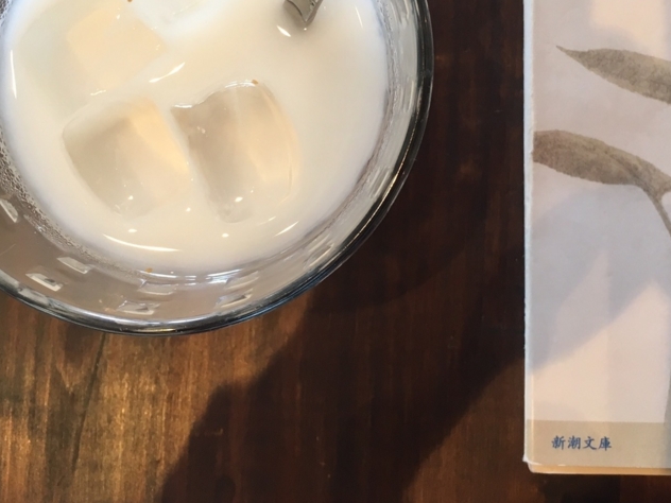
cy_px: 119
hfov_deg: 40.2
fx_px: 911
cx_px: 408
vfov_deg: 30.3
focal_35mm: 47
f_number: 2.2
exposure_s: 1/30
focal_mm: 4.15
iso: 64
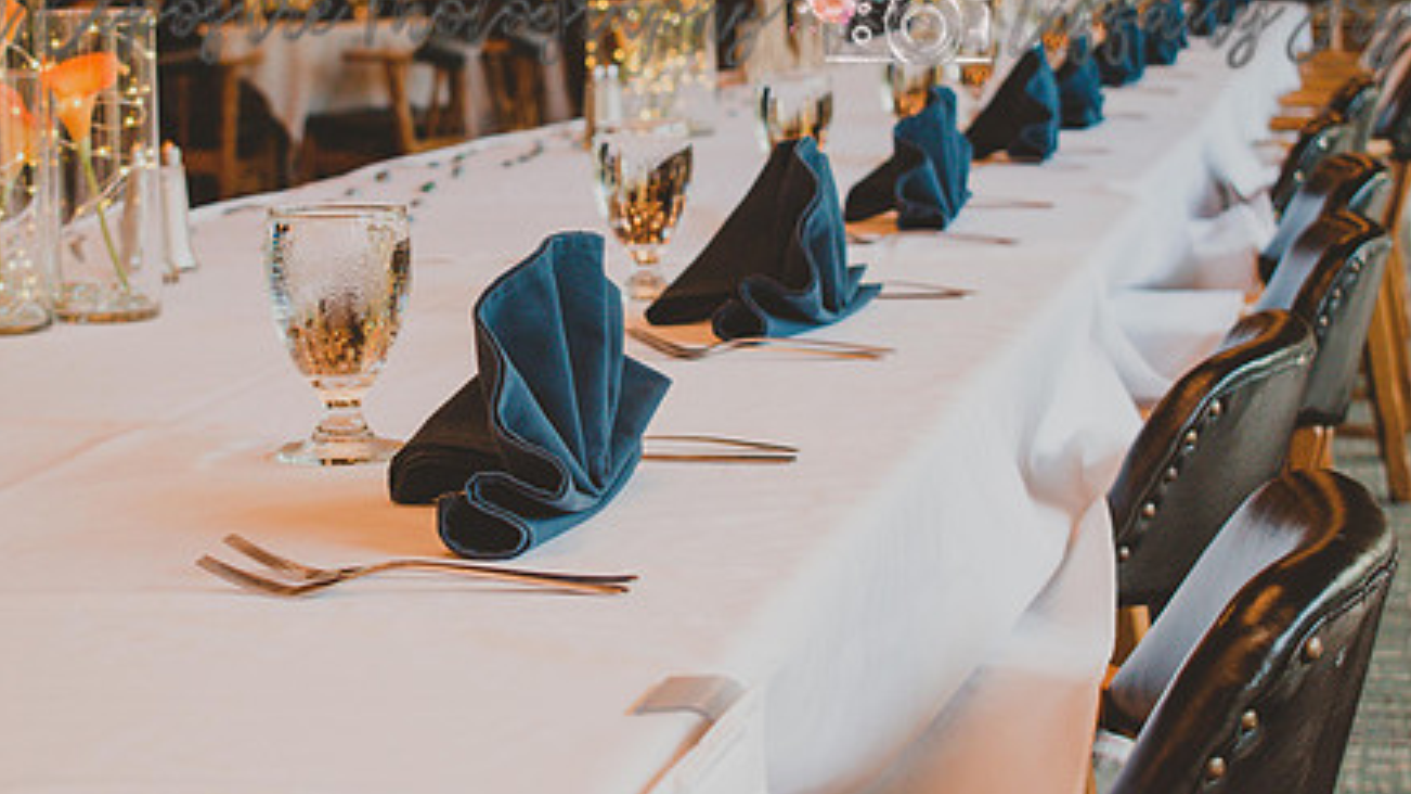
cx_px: 549
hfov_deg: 25.2
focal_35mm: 84
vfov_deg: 14.4
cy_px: 252
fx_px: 3142
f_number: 5
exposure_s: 1/100
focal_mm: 40
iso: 800
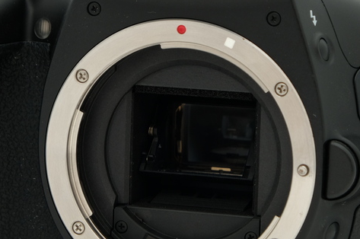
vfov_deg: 7.1
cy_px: 120
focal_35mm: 193
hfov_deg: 10.7
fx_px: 1927
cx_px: 168
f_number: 8
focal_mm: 50.5
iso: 200
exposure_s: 1/125
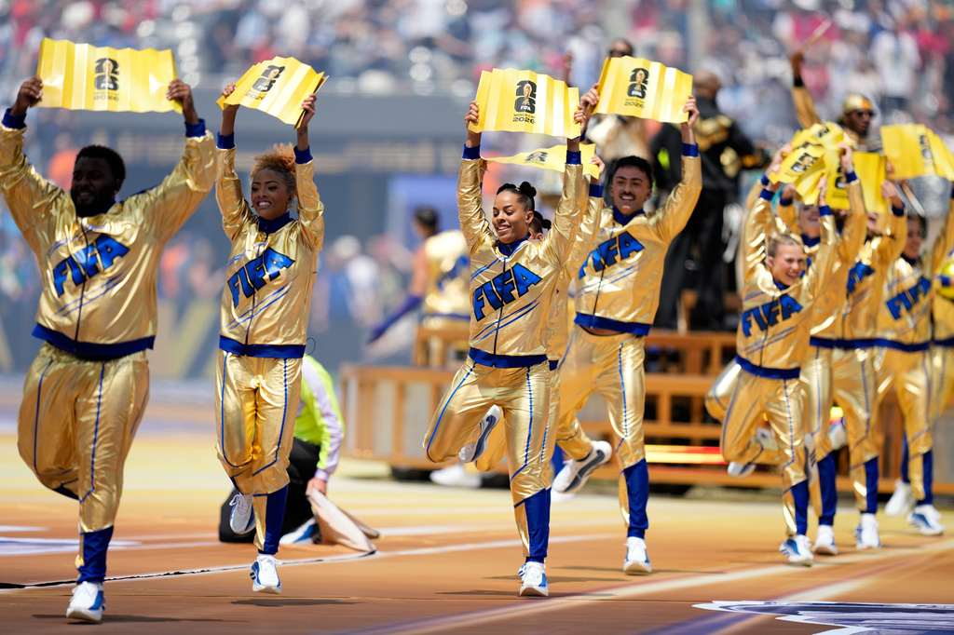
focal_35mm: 400
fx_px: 10596
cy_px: 318
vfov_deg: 3.4
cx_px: 477
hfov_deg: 5.2
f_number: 2.8
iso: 400
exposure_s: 1/8000
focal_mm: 400
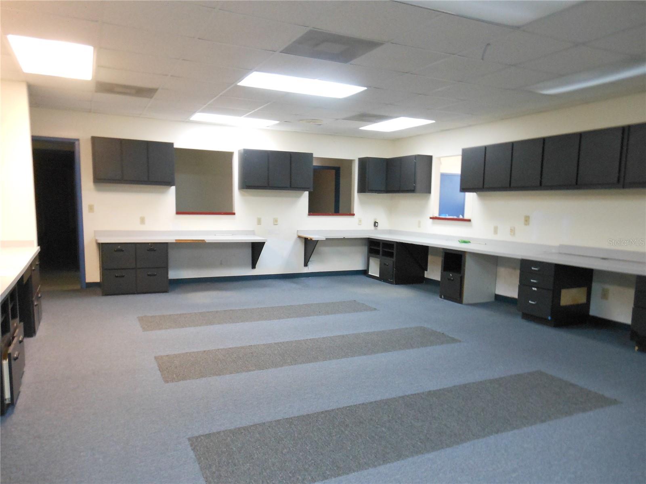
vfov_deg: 54.9
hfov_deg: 69.4
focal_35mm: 25
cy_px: 242
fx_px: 467
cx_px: 323
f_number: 3.2
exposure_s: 1/20
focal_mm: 4.5
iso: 400
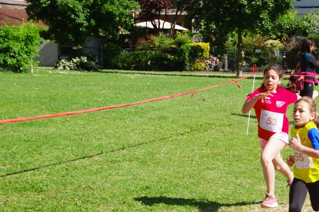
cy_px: 145
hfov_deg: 20.4
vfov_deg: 13.9
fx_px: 867
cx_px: 297
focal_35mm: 98
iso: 160
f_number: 4.5
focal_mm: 35
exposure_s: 1/640
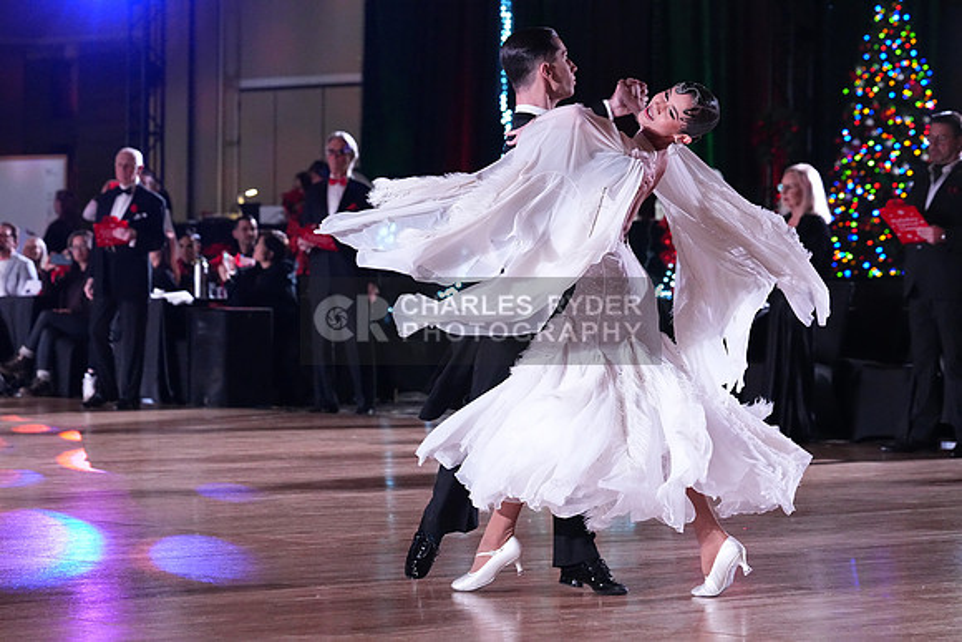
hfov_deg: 16.1
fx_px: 3394
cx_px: 481
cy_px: 321
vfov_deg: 10.8
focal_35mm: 127
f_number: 5.6
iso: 10000
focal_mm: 127
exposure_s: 1/400
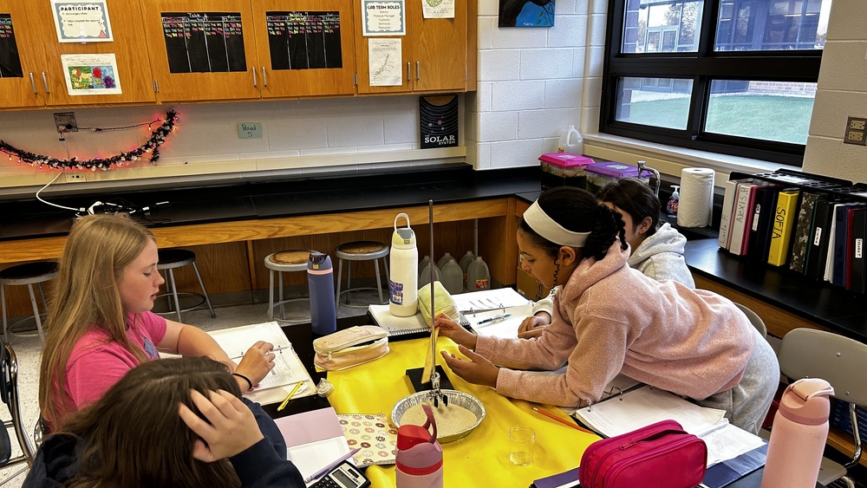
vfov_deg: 39.8
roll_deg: +1.4
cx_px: 426
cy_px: 315
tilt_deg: -21.4
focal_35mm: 29
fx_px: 667
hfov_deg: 66.0
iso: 125
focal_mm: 5.7
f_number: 1.5
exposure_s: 1/60
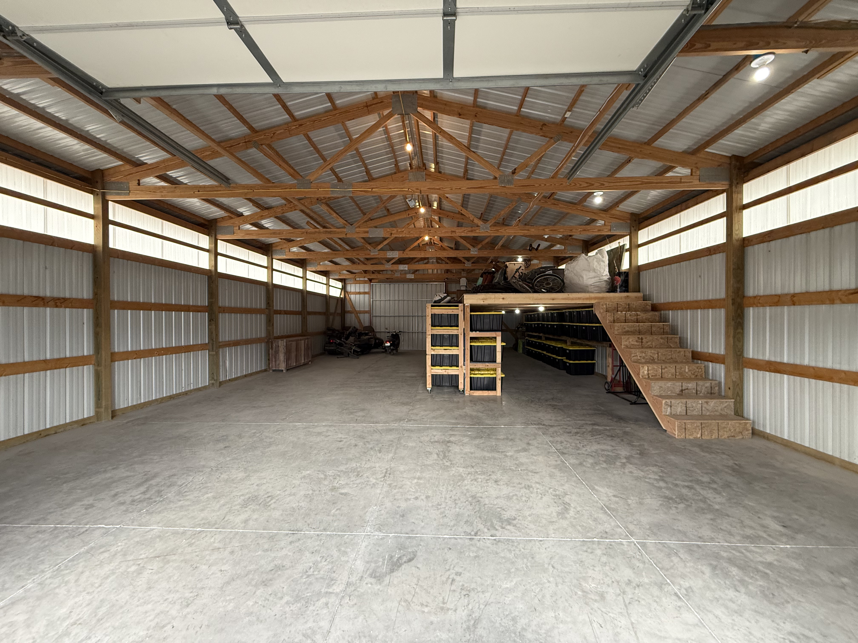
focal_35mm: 14
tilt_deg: +0.3
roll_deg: +1.3
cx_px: 429
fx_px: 347
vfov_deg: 85.7
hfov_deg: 102.1
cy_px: 322
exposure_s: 1/120
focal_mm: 2.22
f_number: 2.2
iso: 320
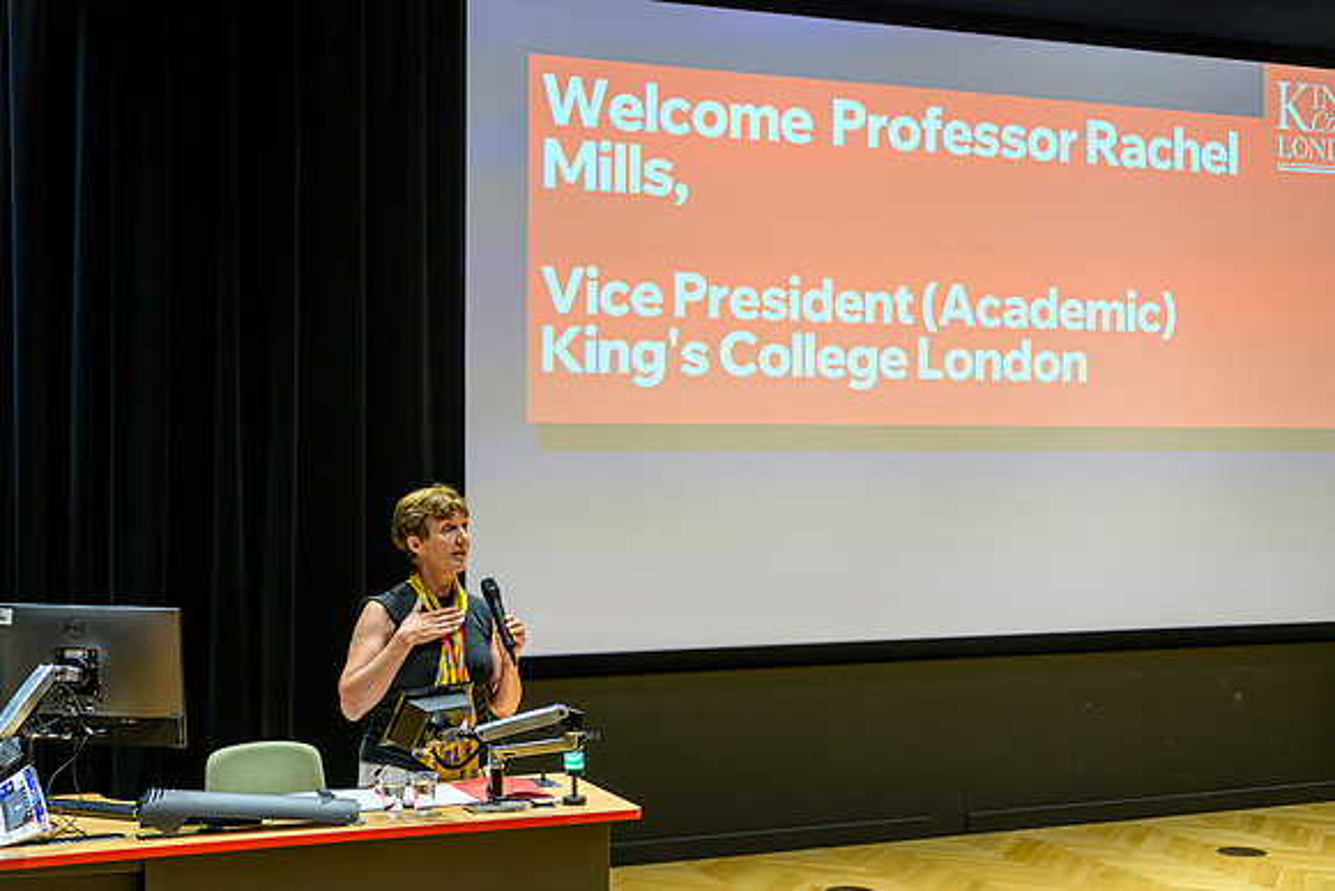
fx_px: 1870
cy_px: 446
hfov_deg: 39.3
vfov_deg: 26.8
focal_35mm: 50
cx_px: 668
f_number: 2.2
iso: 500
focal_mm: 50
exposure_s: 1/250
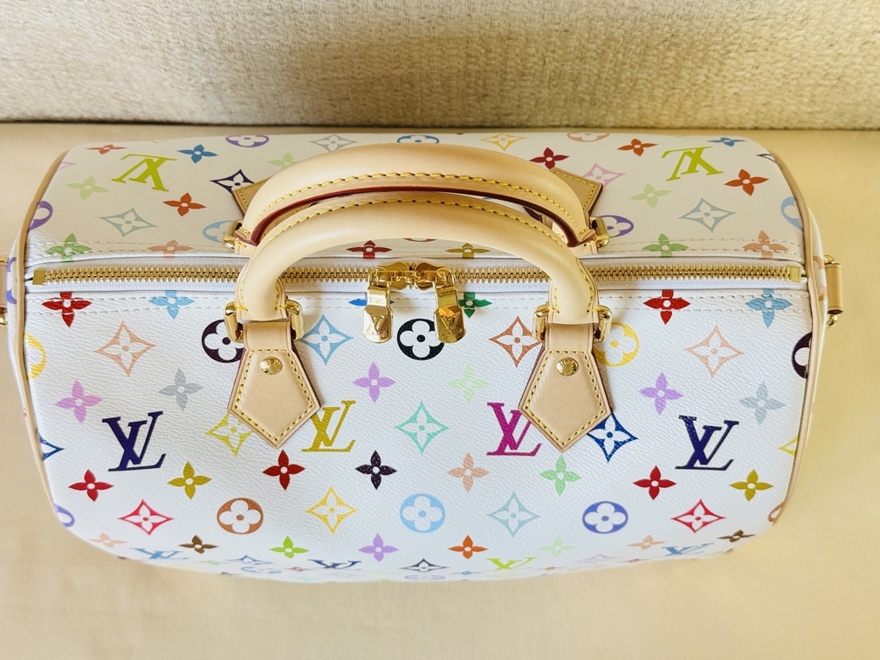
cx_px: 440
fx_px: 1220
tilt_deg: -74.0
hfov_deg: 39.7
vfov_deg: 30.3
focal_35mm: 48
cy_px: 330
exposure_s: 1/100
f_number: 1.78
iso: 80
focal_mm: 6.76
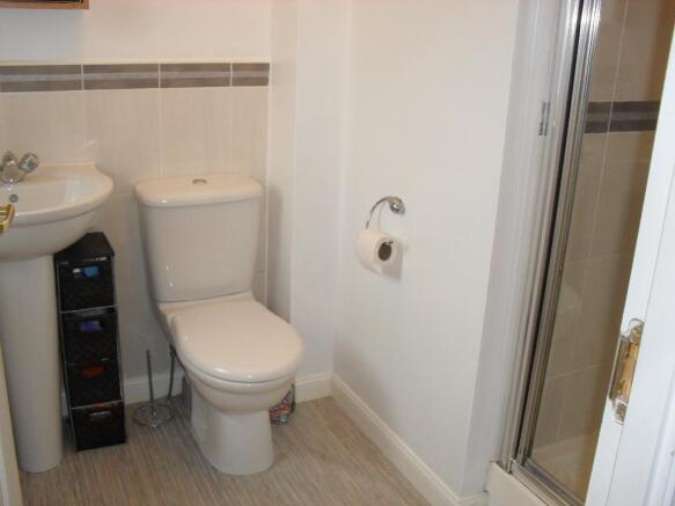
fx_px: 682
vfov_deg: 40.7
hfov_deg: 52.6
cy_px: 253
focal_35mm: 35
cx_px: 338
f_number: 3.2
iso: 200
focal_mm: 6.3
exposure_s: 1/45
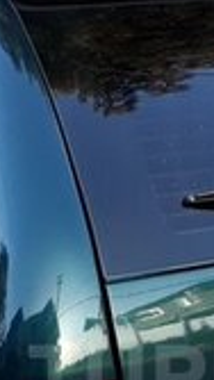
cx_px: 262
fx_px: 1170
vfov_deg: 18.0
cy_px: 379
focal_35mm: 116
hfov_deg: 10.3
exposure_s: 1/100
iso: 50
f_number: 1.9
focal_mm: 3.6
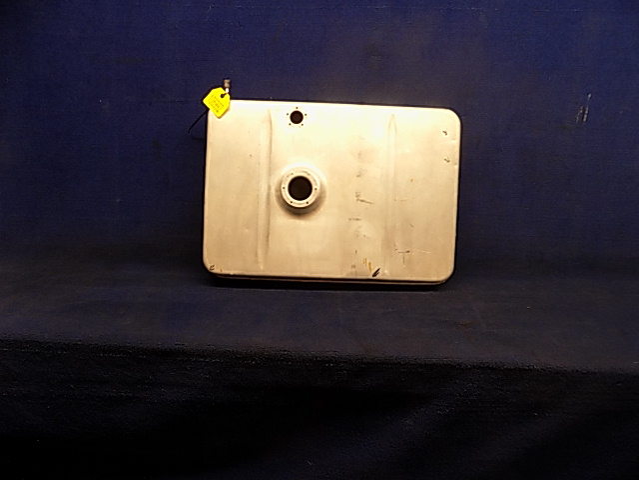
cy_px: 240
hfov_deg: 73.9
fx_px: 425
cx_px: 320
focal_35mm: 23
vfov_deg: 58.9
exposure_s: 1/30
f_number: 3.1
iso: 100
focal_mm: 4
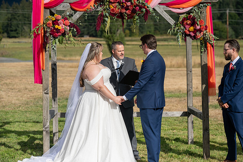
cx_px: 122
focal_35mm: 101
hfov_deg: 20.2
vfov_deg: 13.6
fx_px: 682
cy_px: 81
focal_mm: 101
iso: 400
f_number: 4.5
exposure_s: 1/8000
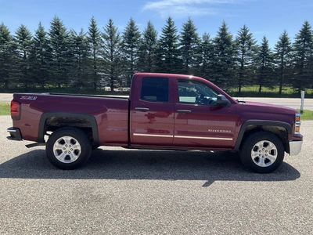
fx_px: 262
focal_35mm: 29
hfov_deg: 61.7
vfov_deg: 48.2
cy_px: 118
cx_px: 156
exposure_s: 1/1121
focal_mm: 3
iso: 25
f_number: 1.8
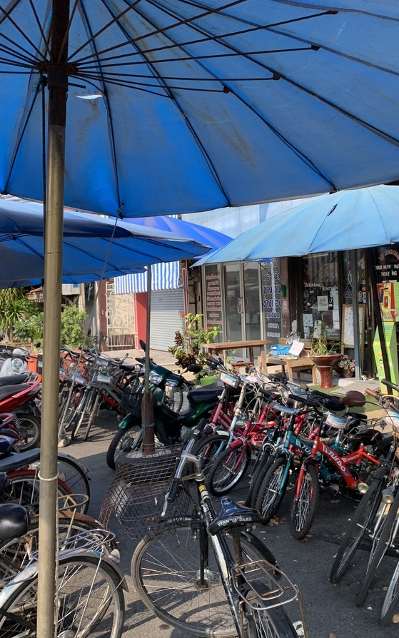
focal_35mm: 37
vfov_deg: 52.7
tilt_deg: -0.1
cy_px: 318
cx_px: 276
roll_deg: +1.5
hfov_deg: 34.0
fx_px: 644
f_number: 1.8
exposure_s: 1/561
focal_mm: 4.25
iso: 25
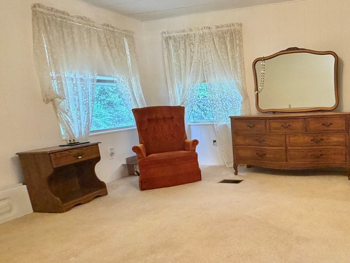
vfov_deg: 51.2
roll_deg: +2.7
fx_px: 273
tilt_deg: -10.5
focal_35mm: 27
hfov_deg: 59.5
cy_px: 149
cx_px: 286
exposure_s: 1/60
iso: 250
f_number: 2.2
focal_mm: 2.22
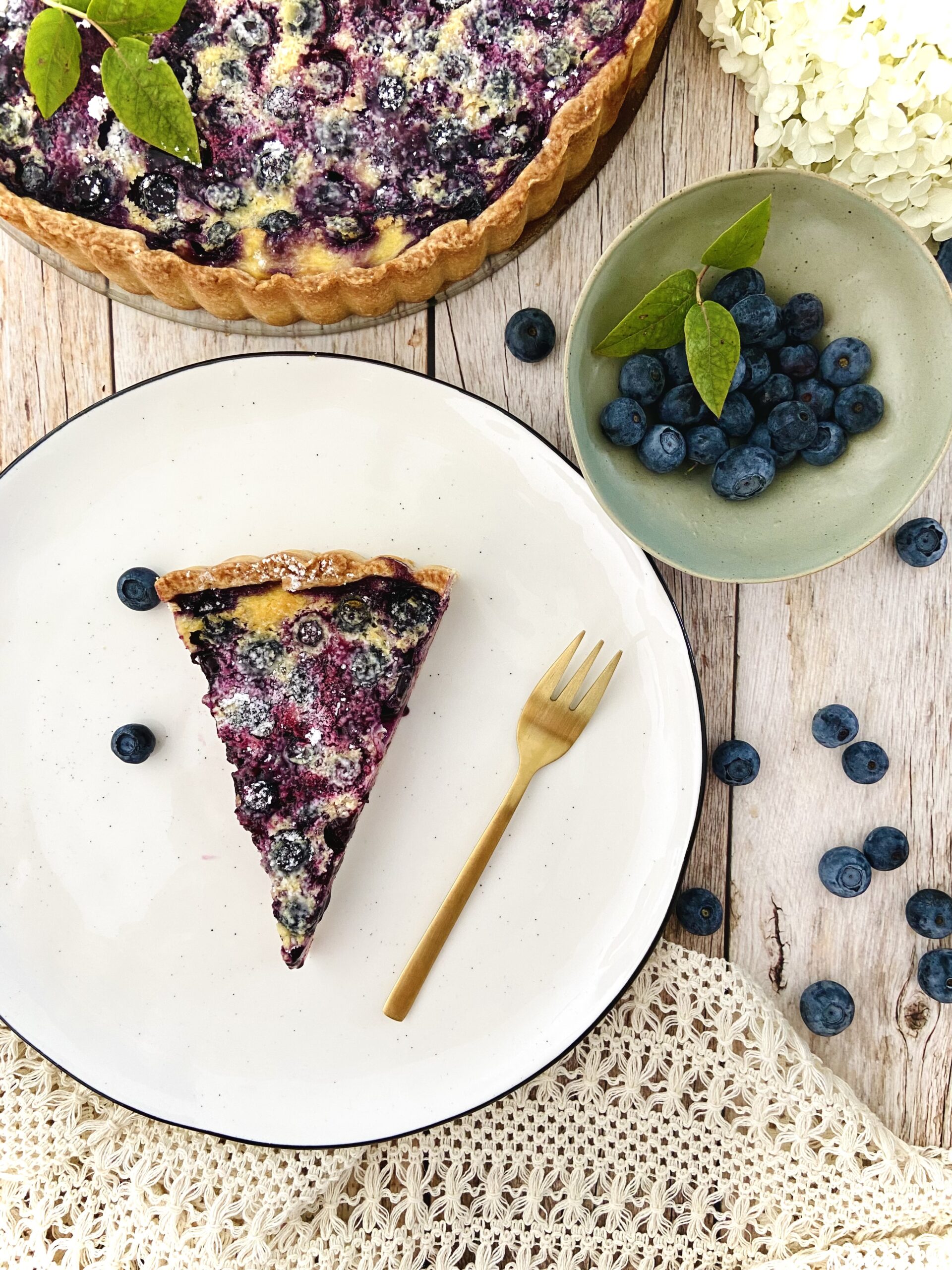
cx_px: 476
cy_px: 635
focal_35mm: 26
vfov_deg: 67.3
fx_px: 953
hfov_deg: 53.1
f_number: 1.8
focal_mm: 4.25
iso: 125
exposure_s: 1/63
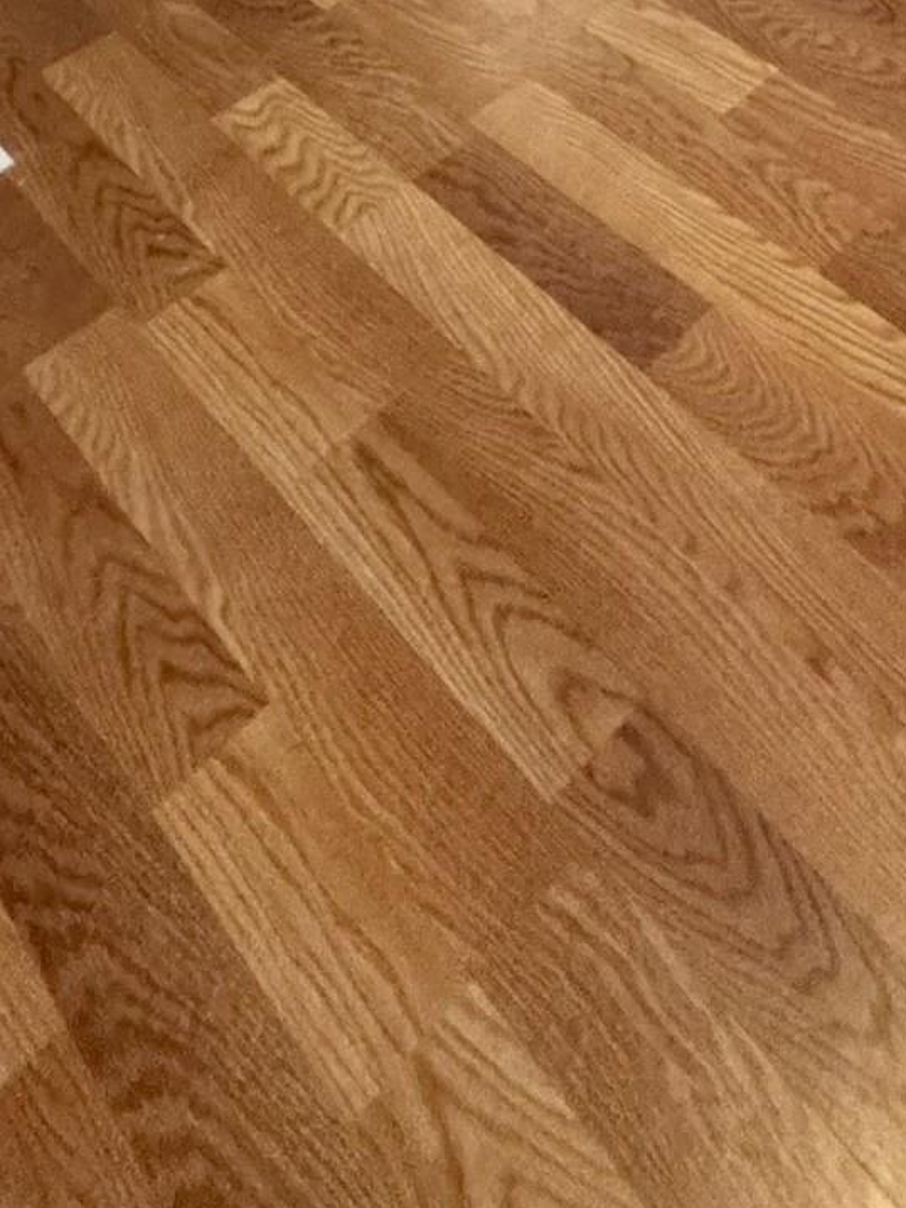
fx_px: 1570
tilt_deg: -11.4
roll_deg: +2.5
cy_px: -728
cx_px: 970
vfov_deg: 26.1
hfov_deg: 29.4
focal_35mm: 45
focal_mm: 2.22
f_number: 2.2
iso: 640
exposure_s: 1/60
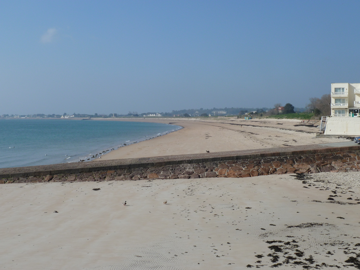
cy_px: 135
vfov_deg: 30.3
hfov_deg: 39.7
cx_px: 180
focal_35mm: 48
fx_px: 499
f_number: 5.6
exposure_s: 1/500
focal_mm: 7.9
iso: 80
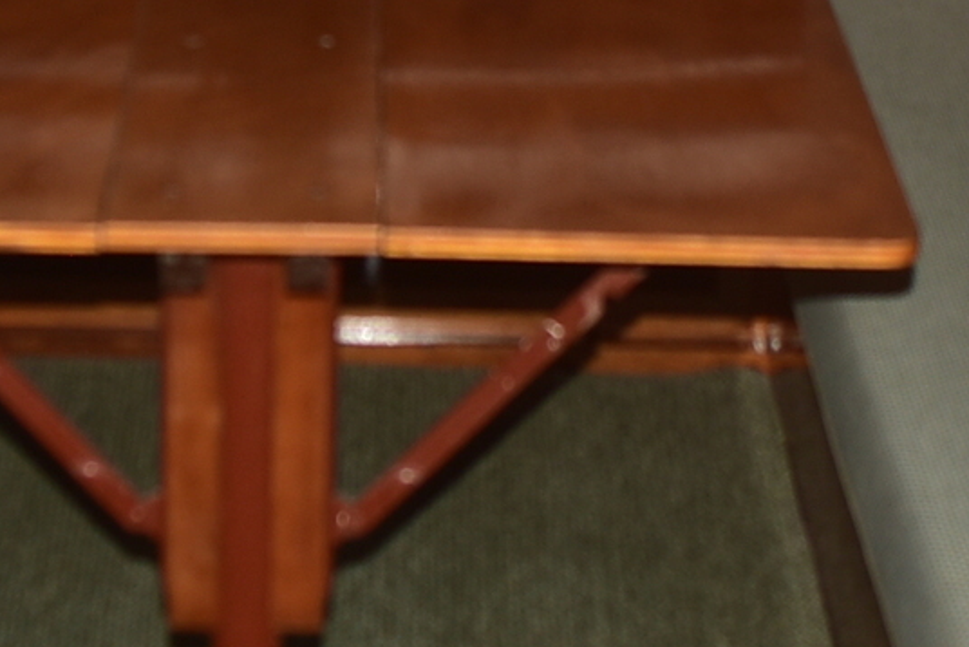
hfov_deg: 16.2
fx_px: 3393
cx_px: 329
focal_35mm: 126
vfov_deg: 10.8
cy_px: -33
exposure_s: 1/200
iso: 100
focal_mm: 18
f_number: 3.5
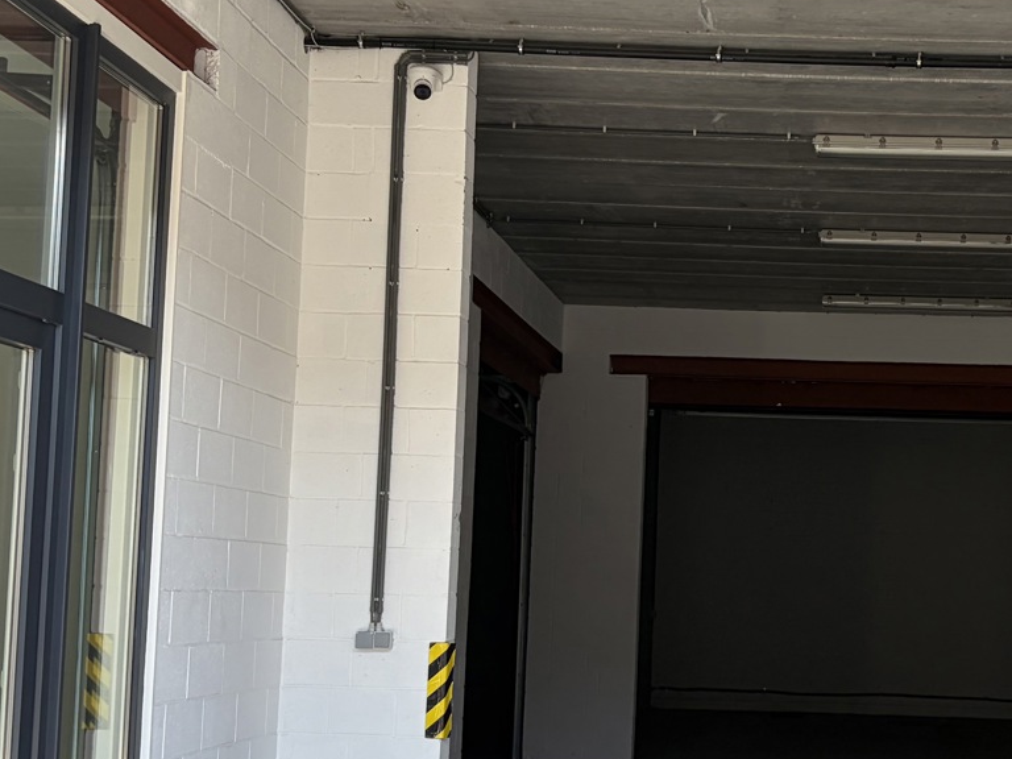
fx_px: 1900
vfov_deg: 22.5
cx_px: 812
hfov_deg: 29.1
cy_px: 473
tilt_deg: +3.9
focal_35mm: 65
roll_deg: -1.3
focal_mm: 5.96
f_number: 1.6
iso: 64
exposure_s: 1/444
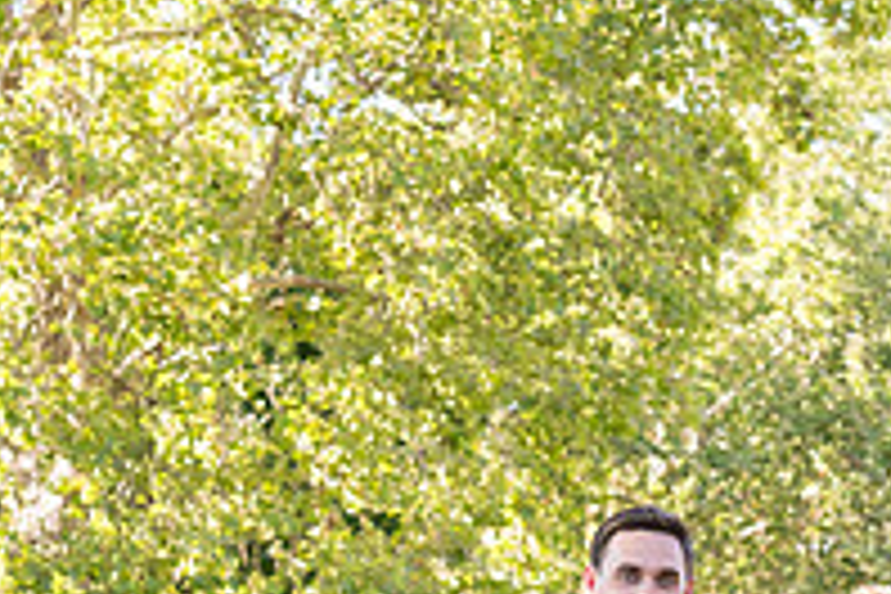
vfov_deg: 10.6
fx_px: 3118
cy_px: 763
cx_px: 756
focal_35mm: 126
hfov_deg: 16.1
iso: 640
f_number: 4
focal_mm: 43
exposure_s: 1/400
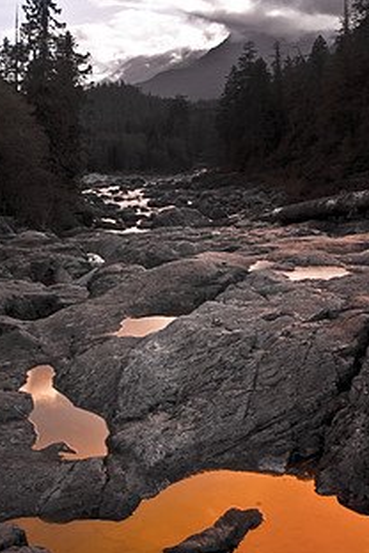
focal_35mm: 52
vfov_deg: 37.9
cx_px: 185
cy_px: 197
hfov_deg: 26.0
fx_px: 799
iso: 100
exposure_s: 1/6
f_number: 16
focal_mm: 24
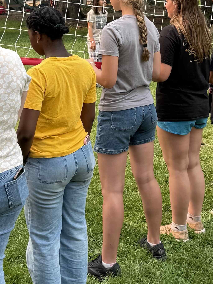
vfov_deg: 25.0
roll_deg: -2.0
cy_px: 12
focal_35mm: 75
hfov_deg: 19.1
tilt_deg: -3.7
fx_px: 615
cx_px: 214
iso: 80
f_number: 1.78
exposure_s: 1/735
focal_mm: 6.76
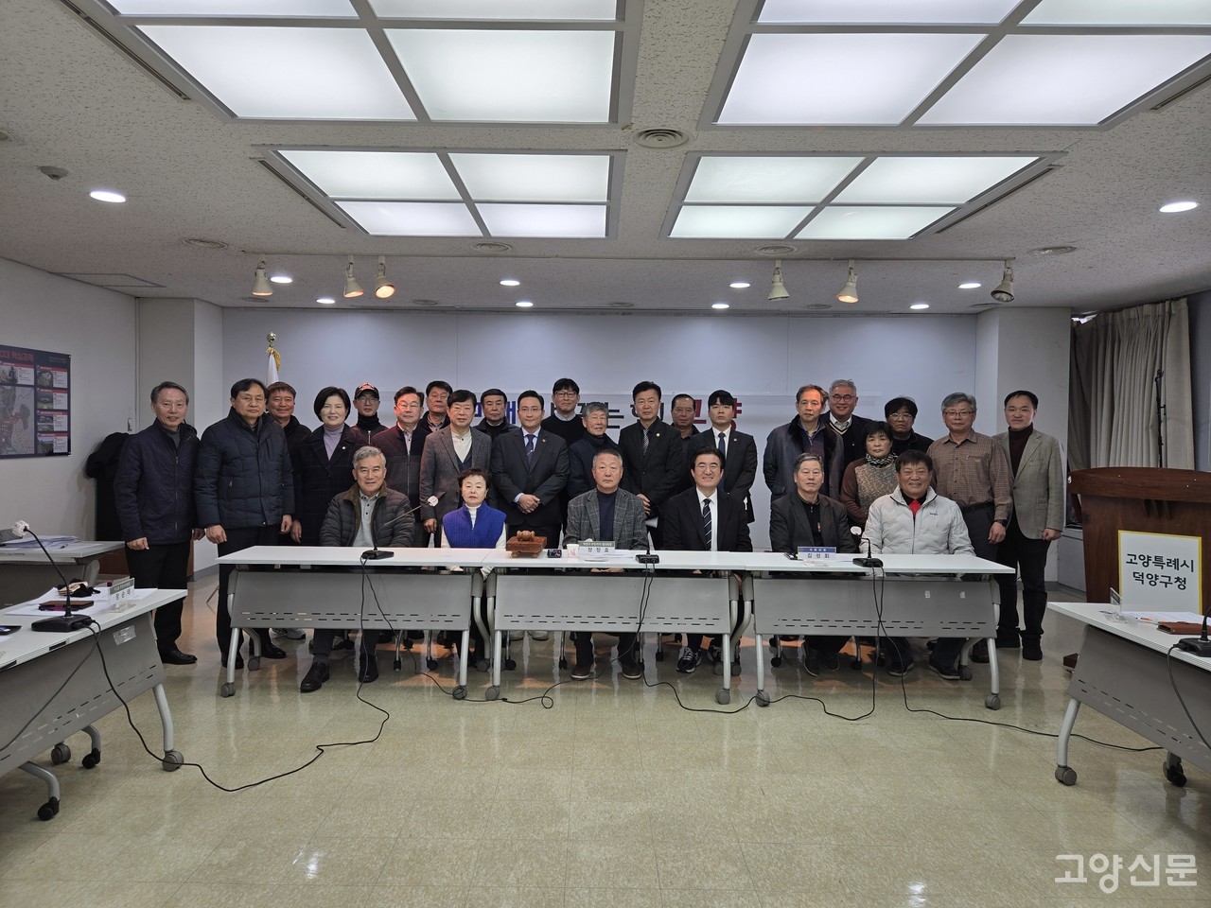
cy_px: 454
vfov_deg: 58.9
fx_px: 805
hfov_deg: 73.9
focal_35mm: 23
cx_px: 606
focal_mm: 5.4
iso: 25
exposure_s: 1/147
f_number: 1.8
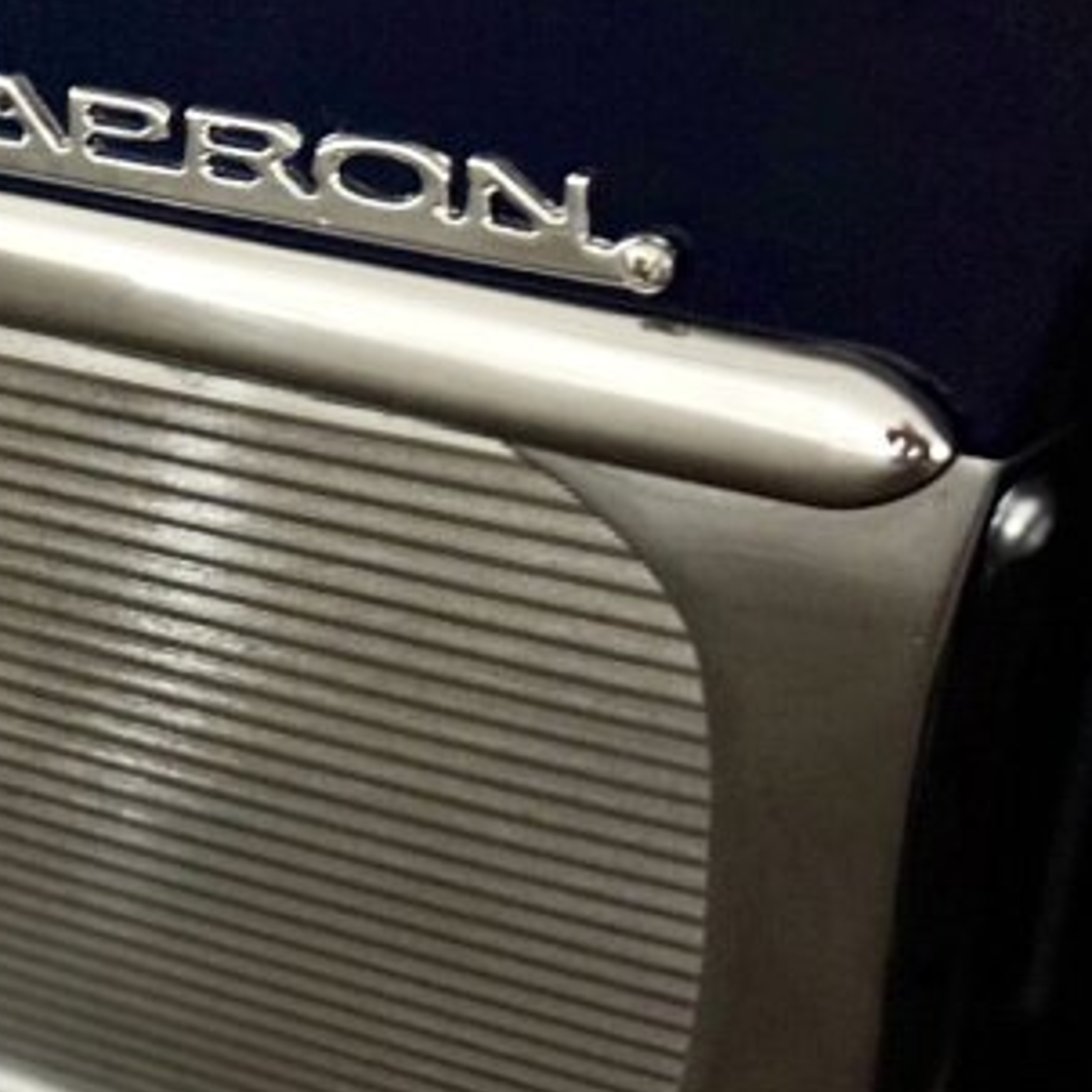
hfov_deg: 18.7
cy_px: 539
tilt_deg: -28.9
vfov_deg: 19.3
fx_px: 3212
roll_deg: +0.7
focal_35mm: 90
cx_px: -51
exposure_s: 1/15
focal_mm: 6.76
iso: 2500
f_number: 1.78
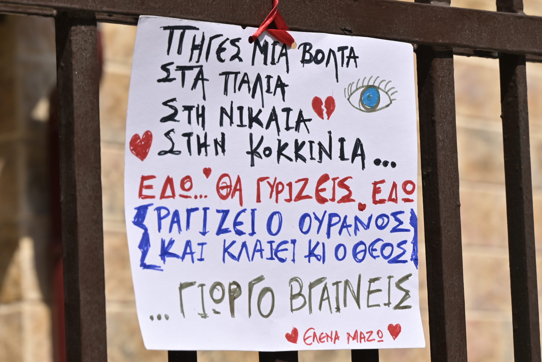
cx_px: 271
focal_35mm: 142
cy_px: 181
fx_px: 2138
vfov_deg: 9.7
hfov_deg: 14.4
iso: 125
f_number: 8
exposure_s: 1/640
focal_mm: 95
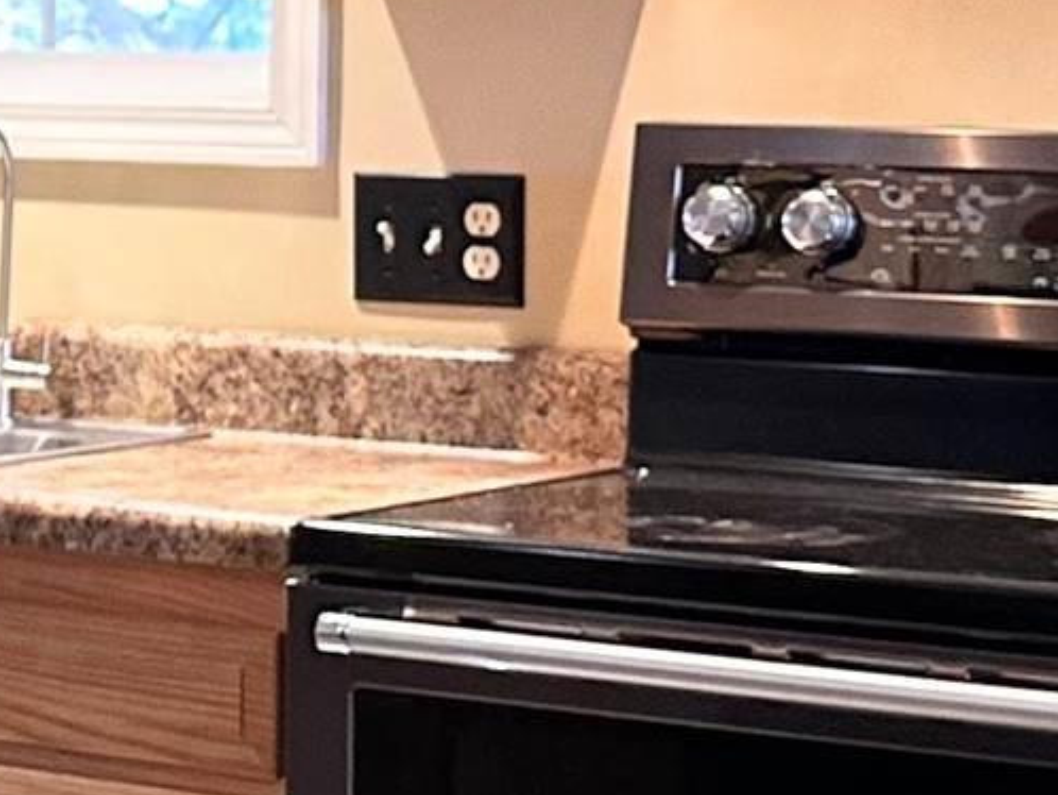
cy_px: 79
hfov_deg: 12.6
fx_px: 4526
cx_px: -574
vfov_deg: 10.0
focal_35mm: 148
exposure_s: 1/60
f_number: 1.78
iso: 320
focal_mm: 6.86
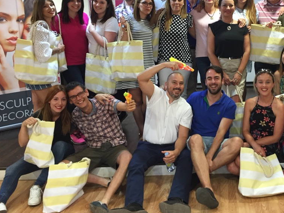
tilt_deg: -7.8
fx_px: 377
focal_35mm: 46
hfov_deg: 40.4
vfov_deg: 31.1
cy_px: 63
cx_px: 204
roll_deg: +0.4
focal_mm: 4.15
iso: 160
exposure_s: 1/33
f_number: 2.2
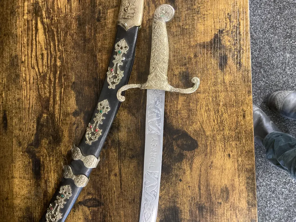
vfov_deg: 49.7
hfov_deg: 63.4
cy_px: 111
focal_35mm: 28
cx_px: 148
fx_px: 239
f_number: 1.8
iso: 320
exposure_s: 1/25
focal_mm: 3.99
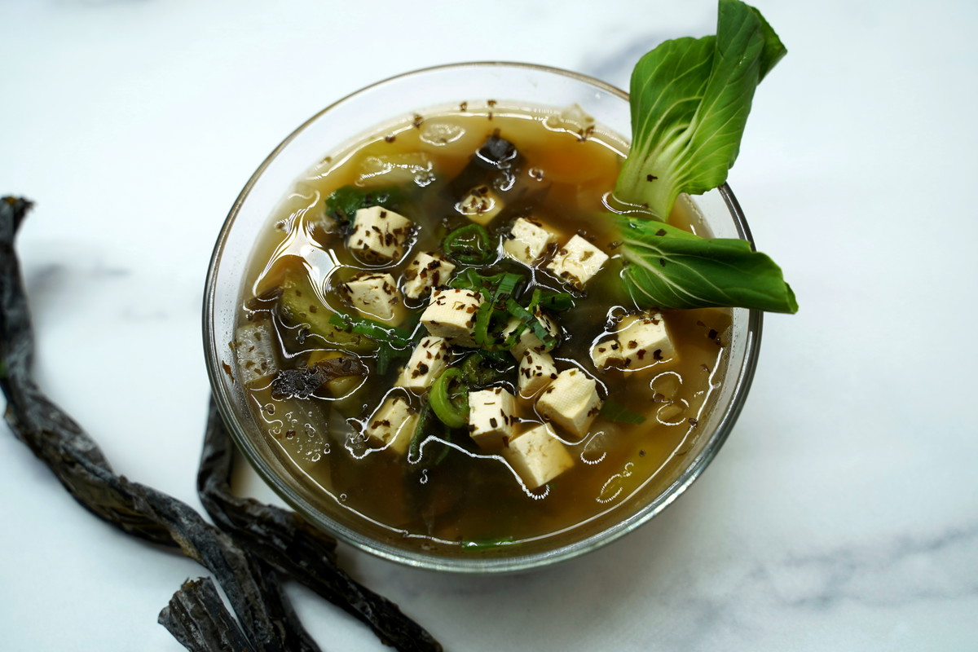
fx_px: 1141
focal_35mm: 42
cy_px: 326
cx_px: 489
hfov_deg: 46.4
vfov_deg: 31.9
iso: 100
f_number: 5
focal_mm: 42
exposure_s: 1/100
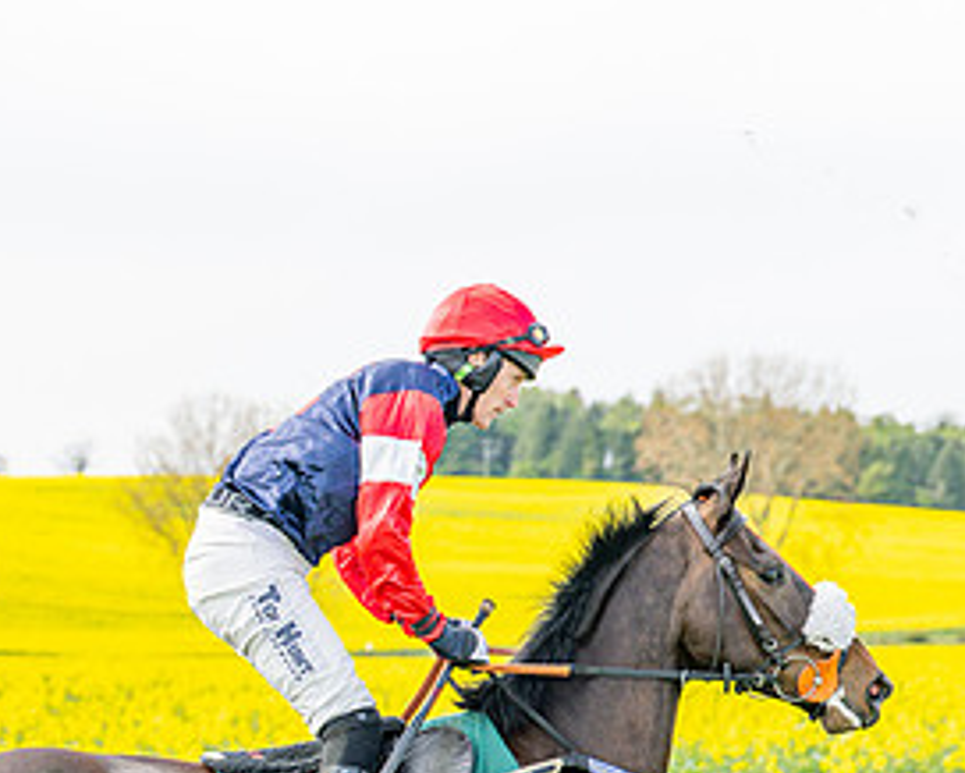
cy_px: 766
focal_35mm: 163
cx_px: 190
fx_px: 4659
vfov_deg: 9.4
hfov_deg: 11.8
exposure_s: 1/1250
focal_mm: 70
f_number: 4
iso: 200
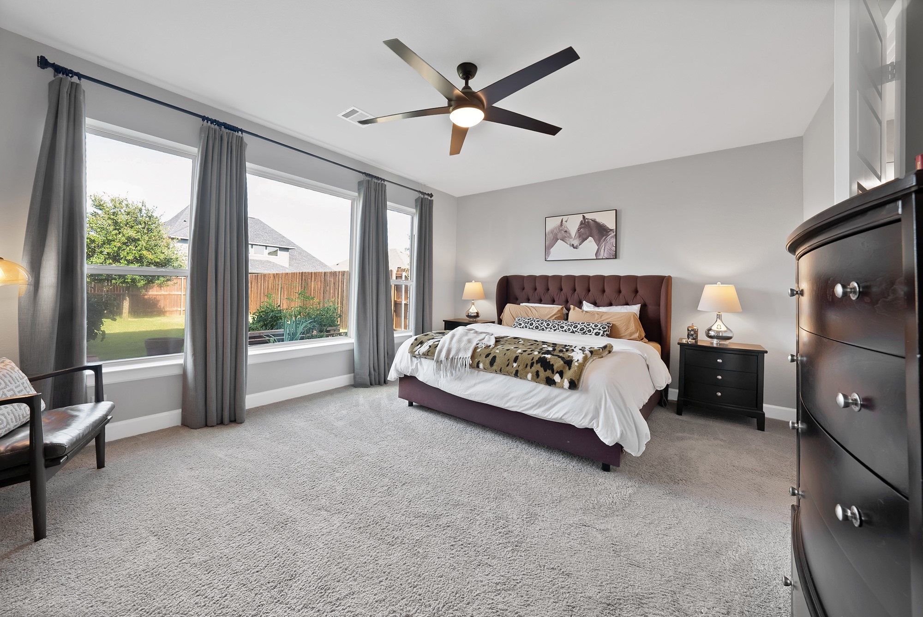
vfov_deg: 90.1
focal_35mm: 12
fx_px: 308
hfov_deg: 112.6
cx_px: 462
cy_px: 308
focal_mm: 12
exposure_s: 1/5
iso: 640
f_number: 9
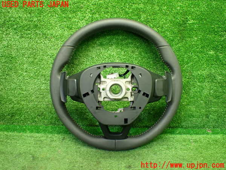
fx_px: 196
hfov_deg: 60.0
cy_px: 85
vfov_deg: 46.8
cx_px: 113
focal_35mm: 30
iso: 800
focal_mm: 5.4
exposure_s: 1/80
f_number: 2.3
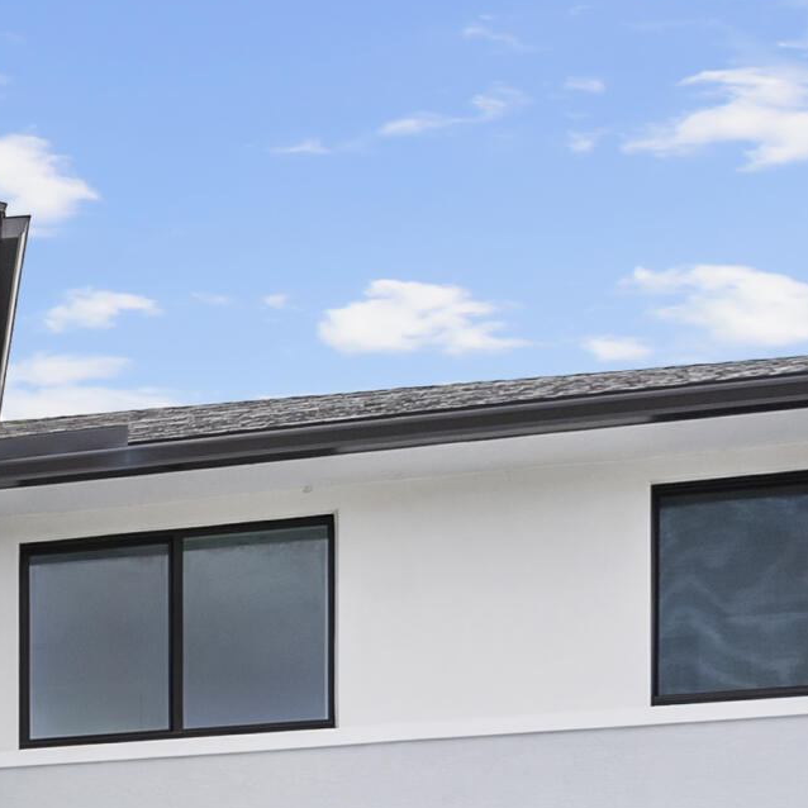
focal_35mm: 72
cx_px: -708
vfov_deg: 20.2
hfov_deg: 18.1
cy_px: 1253
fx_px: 1901
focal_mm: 18
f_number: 8
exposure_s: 1/200
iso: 640
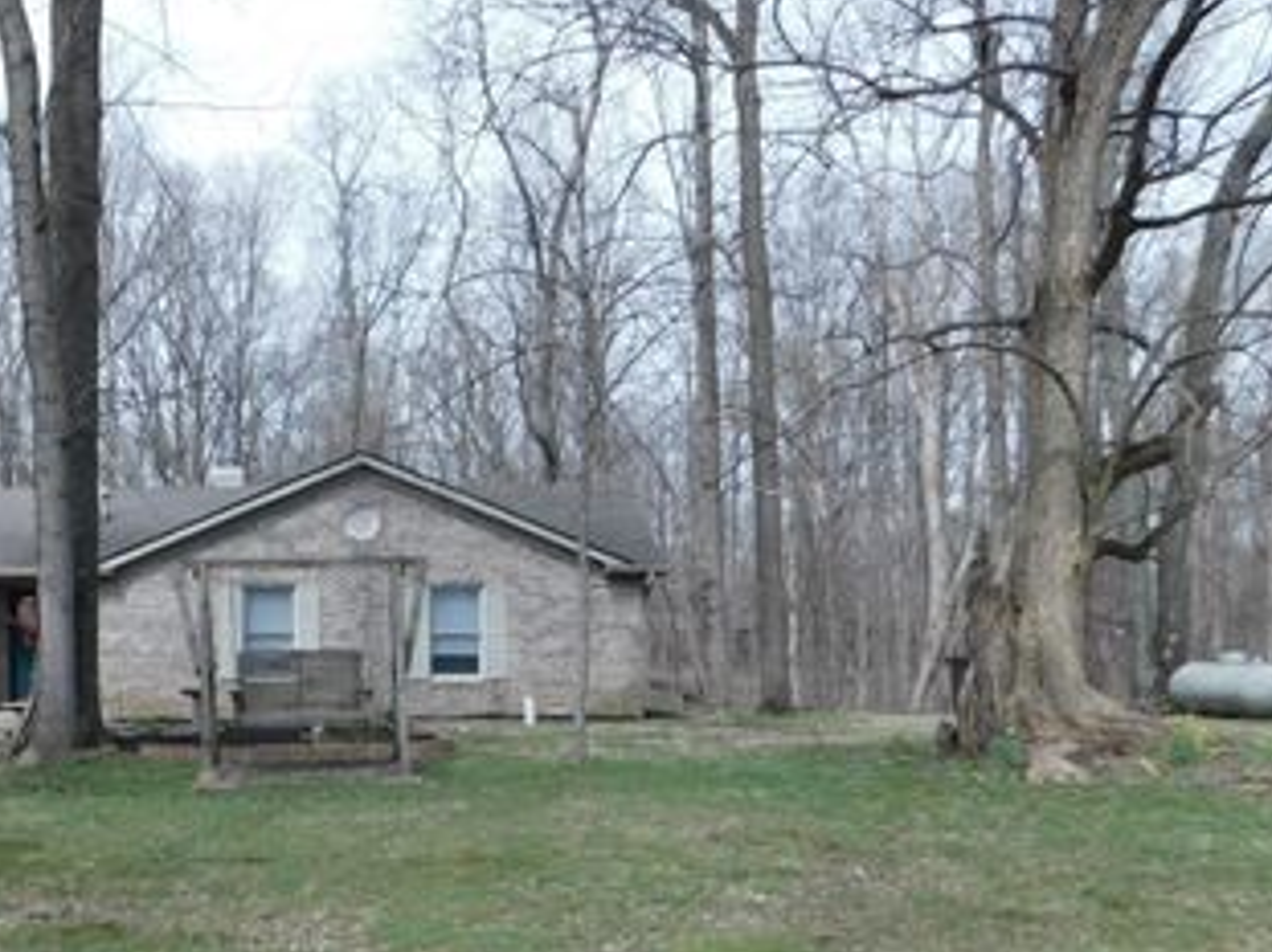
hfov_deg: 48.7
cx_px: 364
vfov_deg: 38.0
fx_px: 1359
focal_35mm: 37
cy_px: 676
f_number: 3
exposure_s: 1/1000
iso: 125
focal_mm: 4
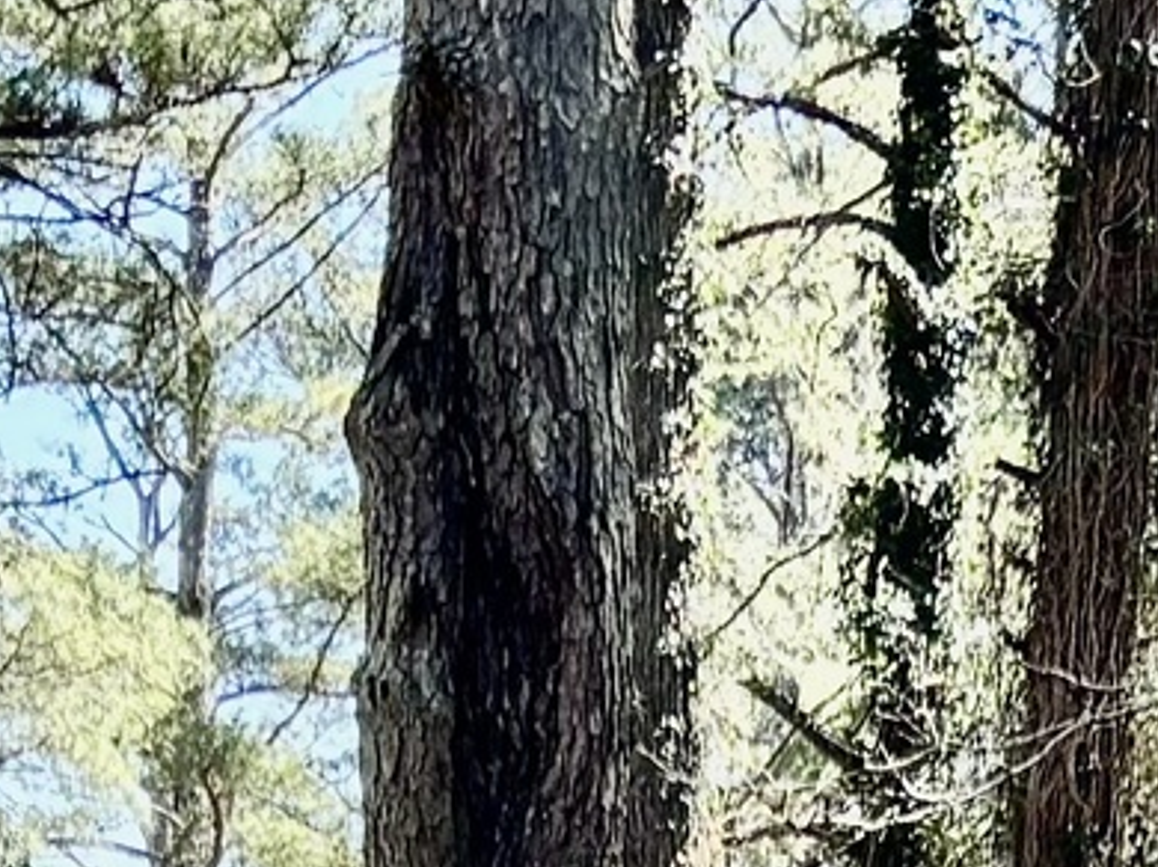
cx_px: 624
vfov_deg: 6.5
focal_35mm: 205
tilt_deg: -11.1
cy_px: 2785
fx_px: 6854
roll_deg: -1.0
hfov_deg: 9.7
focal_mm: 5.96
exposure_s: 1/425
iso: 50
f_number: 1.6
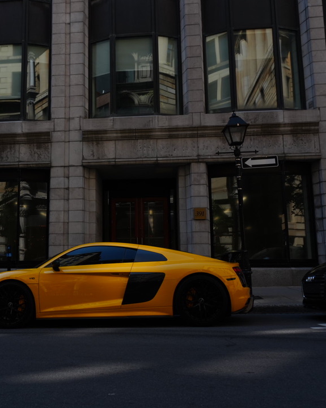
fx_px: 410
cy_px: 203
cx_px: 107
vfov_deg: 52.9
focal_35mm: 34
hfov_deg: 42.7
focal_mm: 16
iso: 200
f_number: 5.6
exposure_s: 1/640
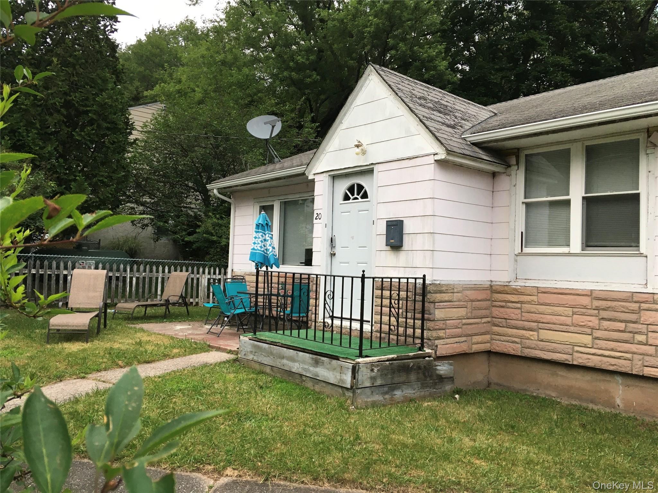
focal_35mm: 29
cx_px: 329
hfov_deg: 61.7
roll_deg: -0.2
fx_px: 551
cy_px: 246
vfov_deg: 48.2
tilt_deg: +1.3
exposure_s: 1/30
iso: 25
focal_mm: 4.15
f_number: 2.2
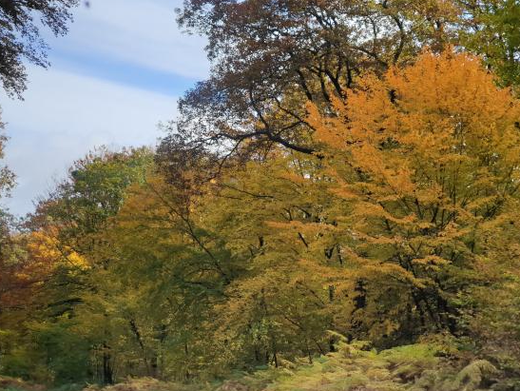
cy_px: 184
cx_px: 257
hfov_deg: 33.8
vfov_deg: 25.7
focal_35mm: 57
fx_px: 857
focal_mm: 6
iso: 100
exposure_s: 1/310
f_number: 2.4
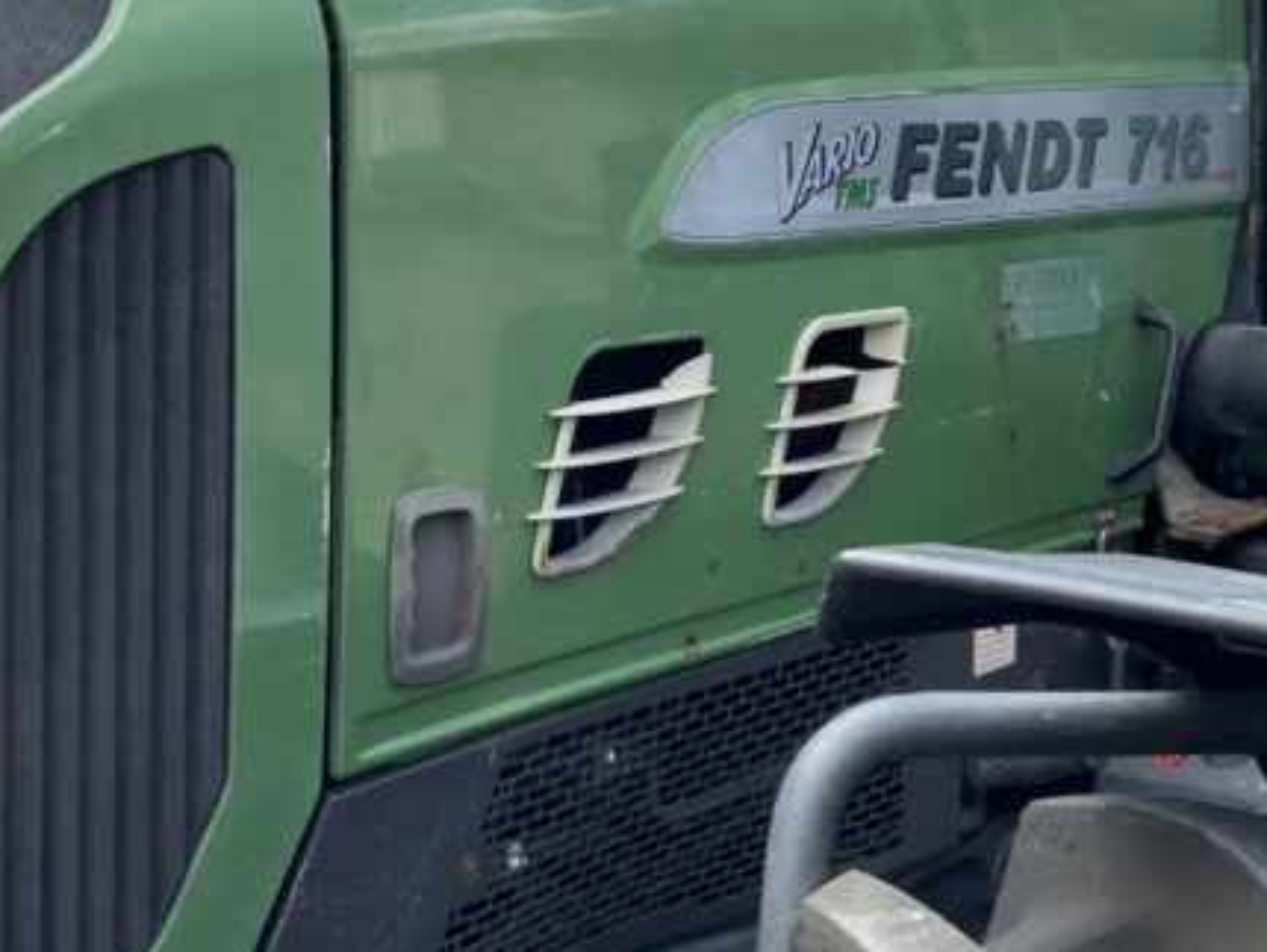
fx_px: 2527
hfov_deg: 27.7
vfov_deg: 21.3
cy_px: 448
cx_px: 303
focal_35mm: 69
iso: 16
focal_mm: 3
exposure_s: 1/372
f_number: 1.8
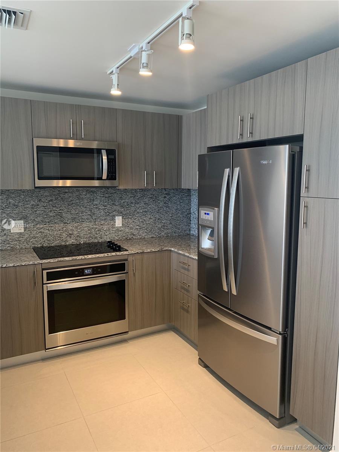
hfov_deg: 53.1
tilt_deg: -7.4
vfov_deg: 67.3
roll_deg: +0.4
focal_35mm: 26
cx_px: 170
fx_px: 339
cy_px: 226
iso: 100
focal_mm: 4.25
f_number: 1.8
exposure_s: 1/60
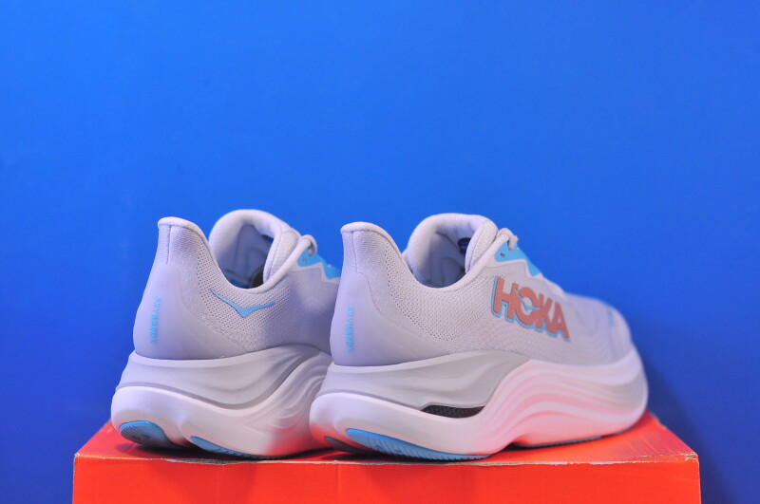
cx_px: 380
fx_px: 1581
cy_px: 252
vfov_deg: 18.1
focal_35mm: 75
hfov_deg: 27.0
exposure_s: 1/320
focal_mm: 50
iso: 250
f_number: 2.5
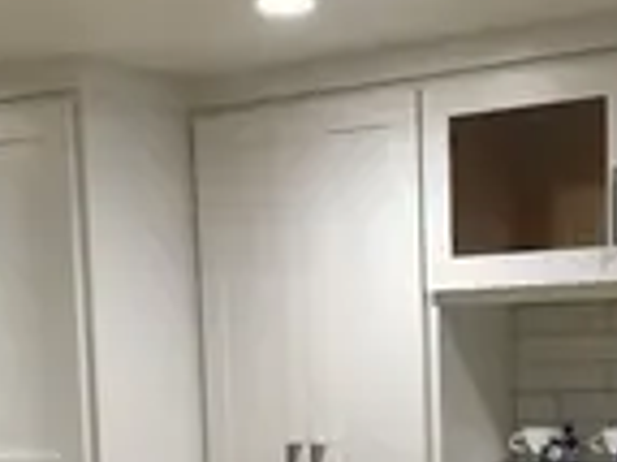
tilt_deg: -5.9
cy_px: 531
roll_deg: +1.0
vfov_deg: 17.5
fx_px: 1443
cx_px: 457
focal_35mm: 81
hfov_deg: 23.9
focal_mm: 4.15
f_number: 2.2
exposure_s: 1/30
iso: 80
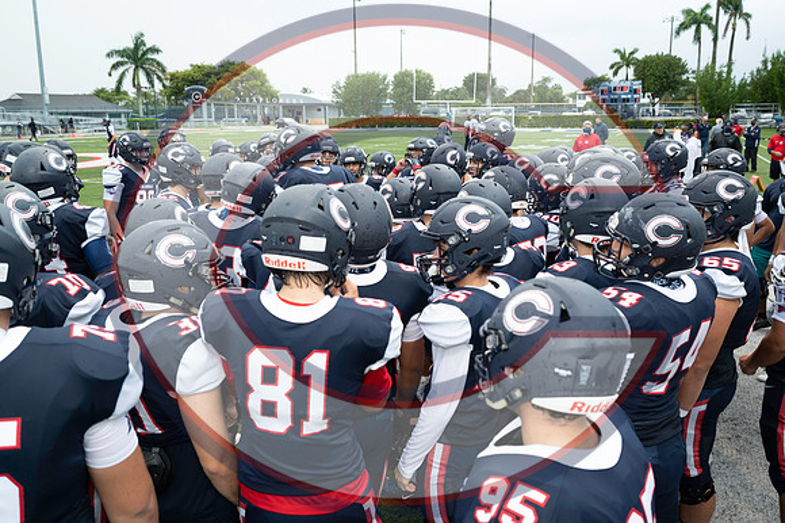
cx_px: 392
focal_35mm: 30
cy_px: 262
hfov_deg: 62.0
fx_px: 654
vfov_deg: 43.6
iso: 560
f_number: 4
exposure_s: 1/200
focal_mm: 30
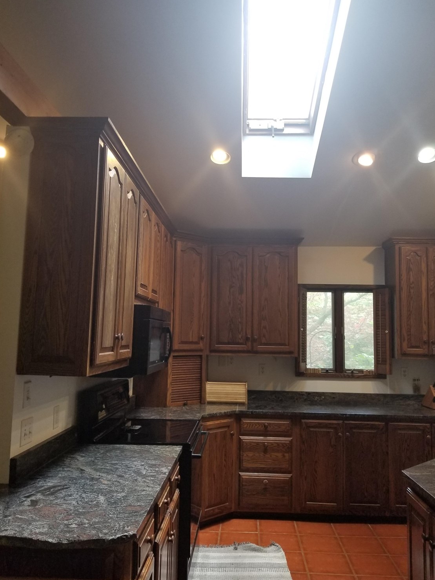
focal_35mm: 27
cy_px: 298
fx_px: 452
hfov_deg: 51.3
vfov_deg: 65.3
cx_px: 213
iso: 125
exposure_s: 1/60
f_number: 1.7
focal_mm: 4.25
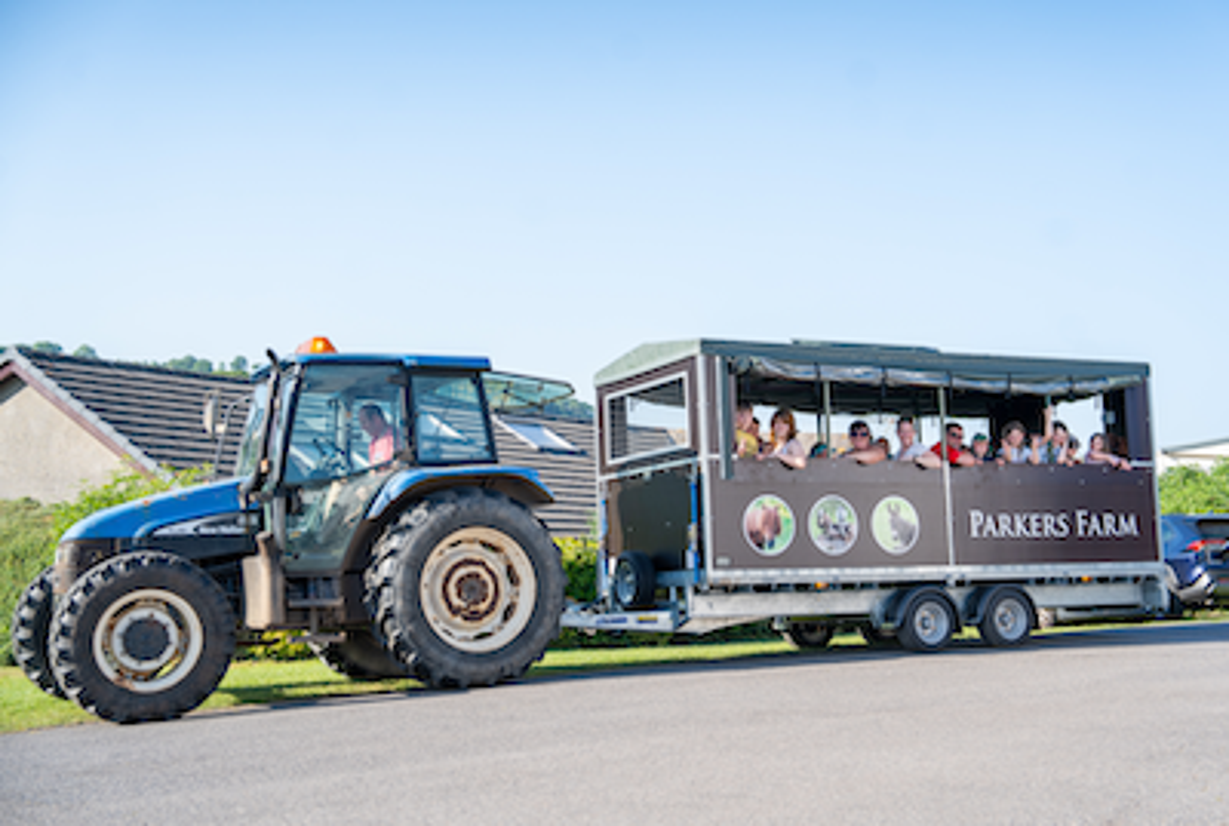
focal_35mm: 47
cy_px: 431
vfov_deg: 28.7
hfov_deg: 41.6
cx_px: 646
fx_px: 1615
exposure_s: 1/800
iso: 80
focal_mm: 45
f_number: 3.5
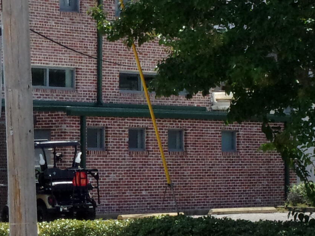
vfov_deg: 6.5
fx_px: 2093
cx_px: -23
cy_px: 134
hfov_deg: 8.5
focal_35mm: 230
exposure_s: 1/140
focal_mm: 11.5
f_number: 13.7
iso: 200
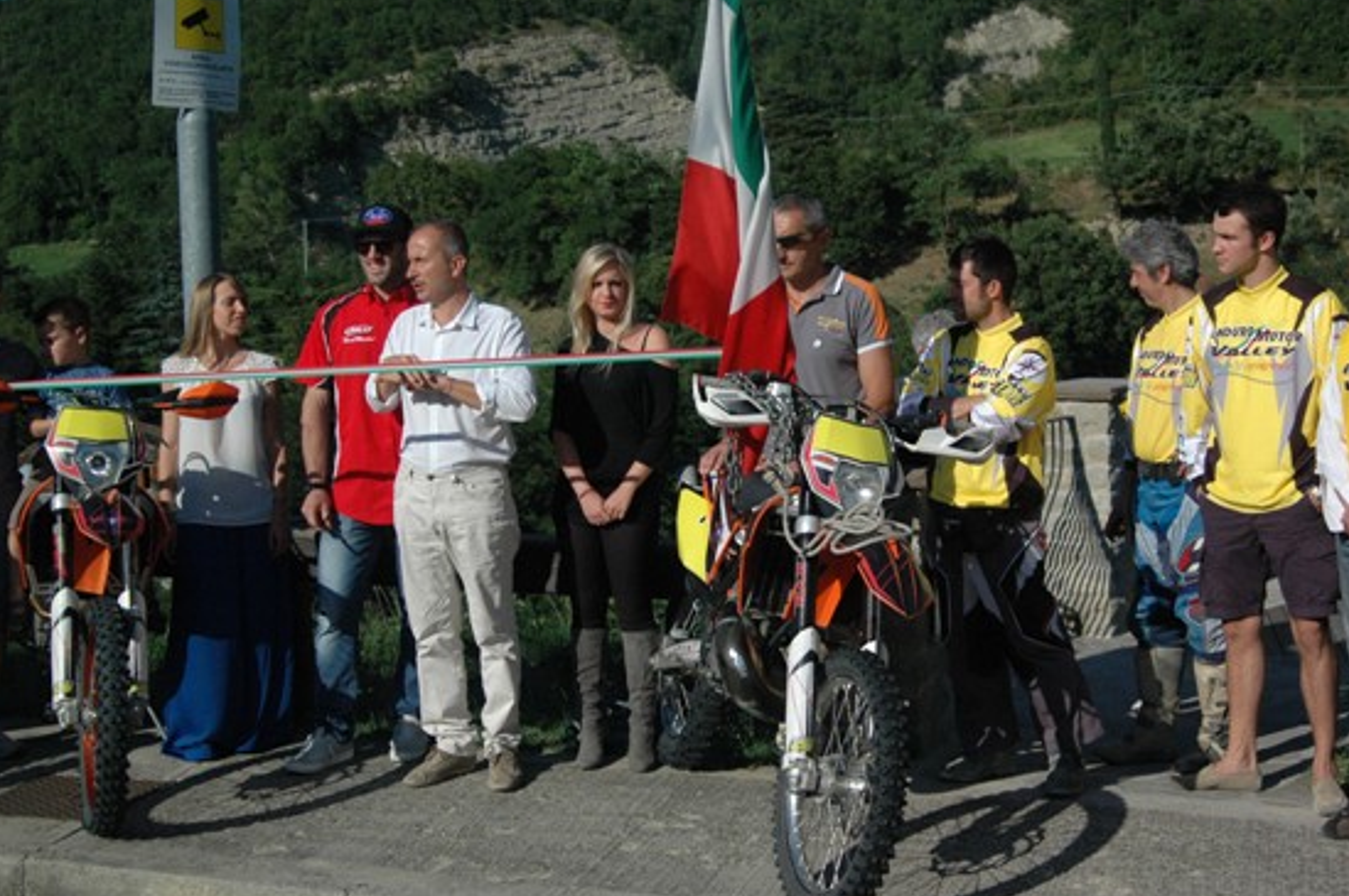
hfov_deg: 40.3
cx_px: 767
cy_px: 405
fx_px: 1834
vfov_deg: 27.5
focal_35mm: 49
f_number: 3.3
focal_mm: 28
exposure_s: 1/8000
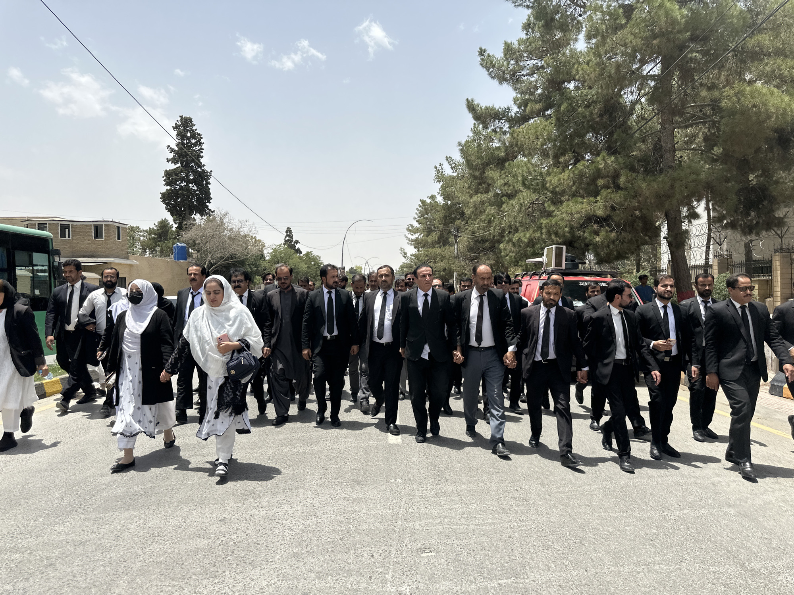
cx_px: 397
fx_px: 550
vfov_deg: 56.8
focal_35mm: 24
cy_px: 298
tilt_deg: -5.9
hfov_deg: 71.6
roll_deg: -2.1
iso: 80
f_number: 1.78
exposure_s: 1/4545
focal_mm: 6.86
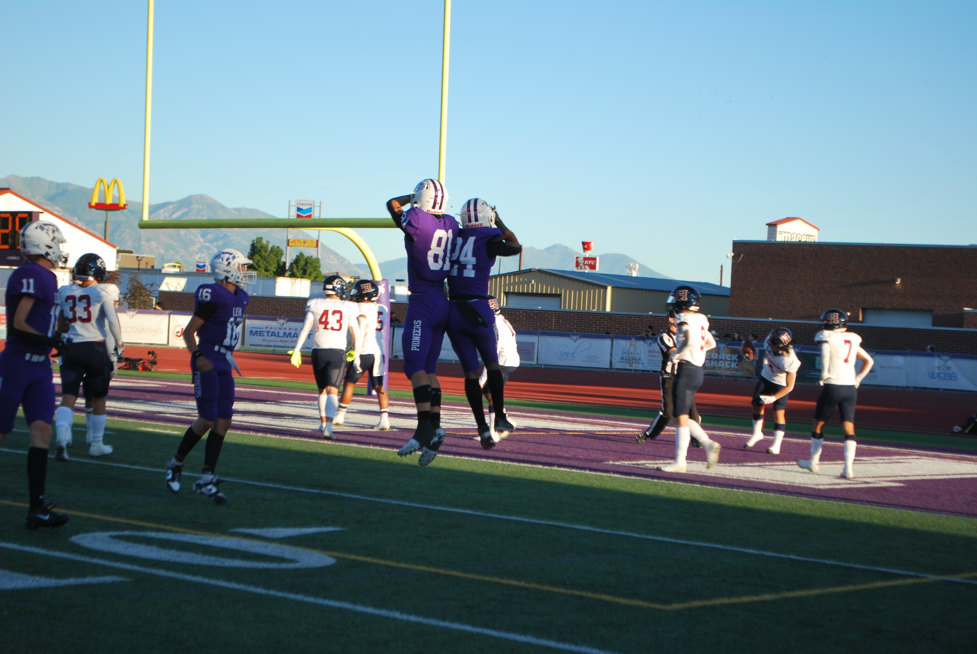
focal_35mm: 82
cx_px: 488
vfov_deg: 16.6
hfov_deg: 24.6
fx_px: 2242
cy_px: 327
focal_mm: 55
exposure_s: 1/160
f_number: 6.3
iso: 100
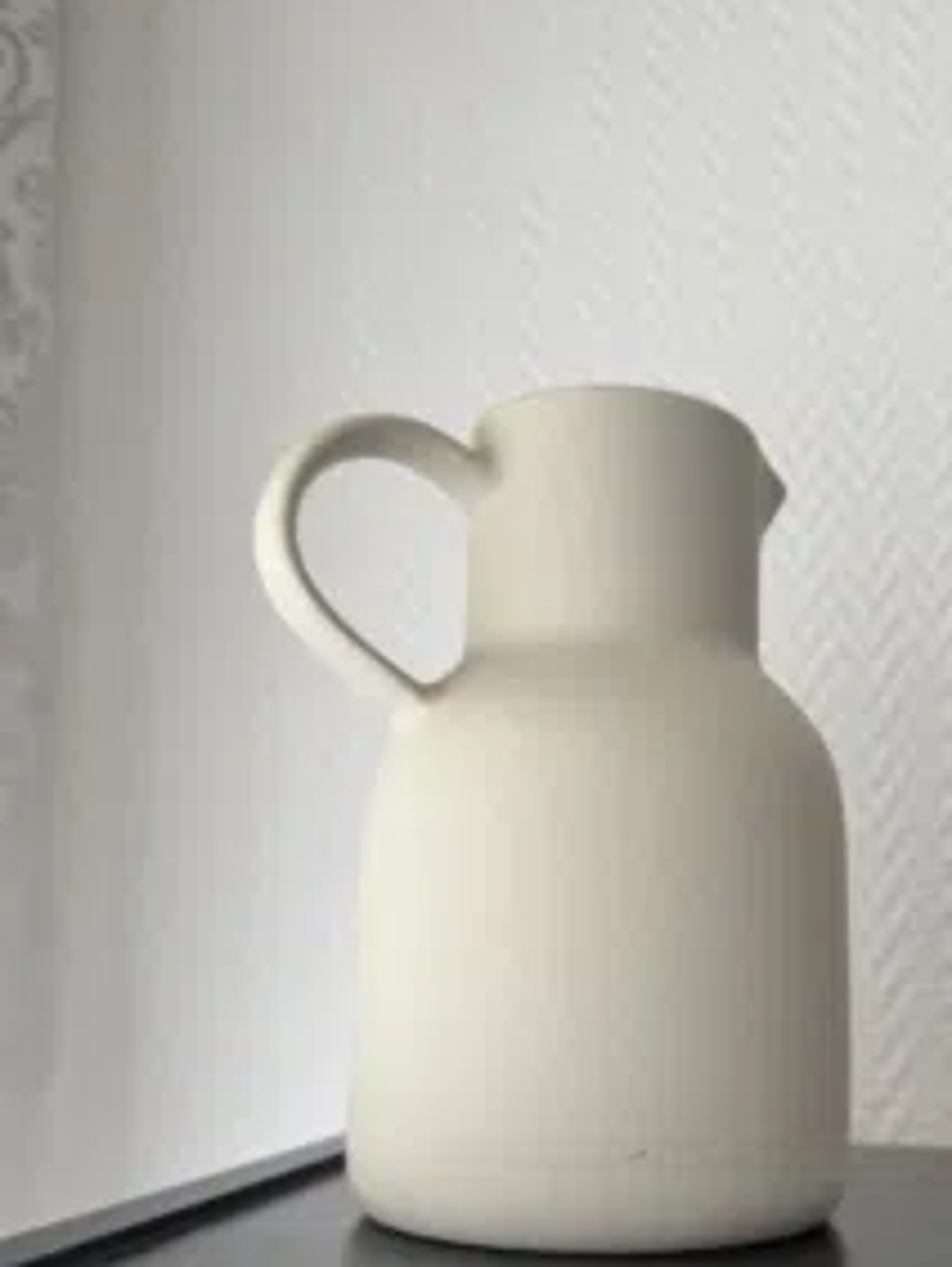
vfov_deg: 53.2
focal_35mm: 34
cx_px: 620
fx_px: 1245
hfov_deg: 41.4
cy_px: 804
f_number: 1.78
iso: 125
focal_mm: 6.76
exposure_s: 1/121
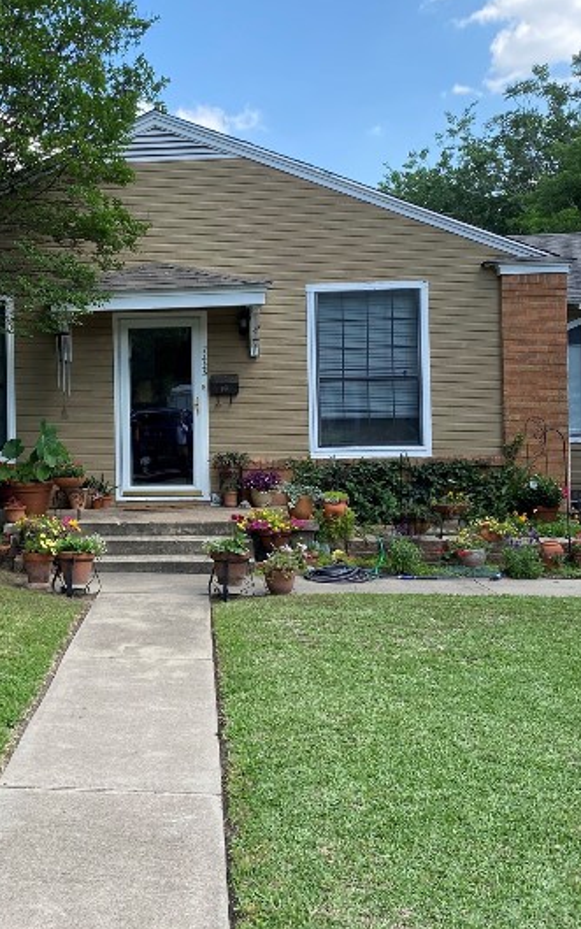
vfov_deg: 49.1
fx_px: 1013
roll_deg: +1.5
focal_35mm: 40
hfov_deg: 31.3
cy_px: 404
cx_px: 123
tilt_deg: -0.2
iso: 32
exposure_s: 1/981
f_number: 1.8
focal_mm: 4.25
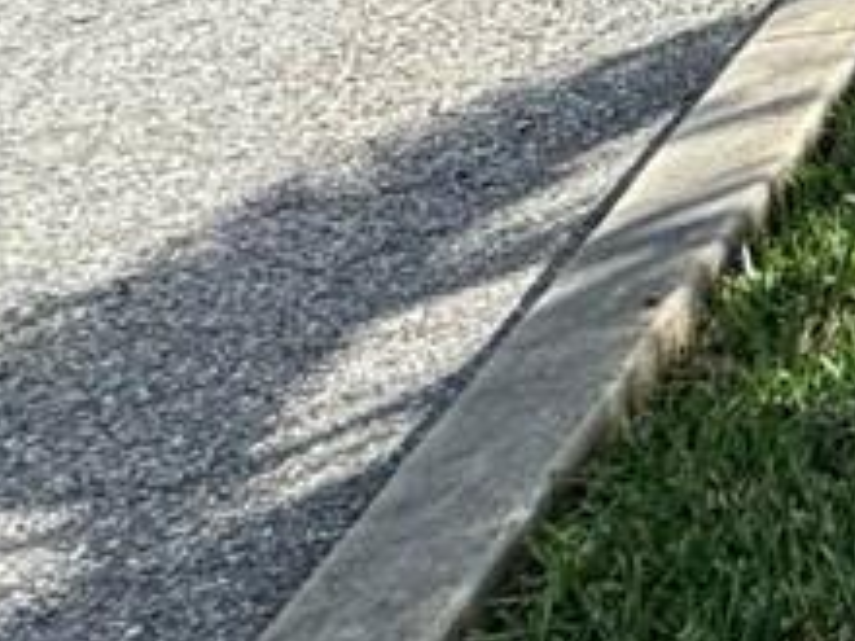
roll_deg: +1.5
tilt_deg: -2.7
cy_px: -921
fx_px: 2519
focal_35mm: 102
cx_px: 2763
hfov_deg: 10.5
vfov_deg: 11.7
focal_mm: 2.22
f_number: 2.2
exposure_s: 1/796
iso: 40
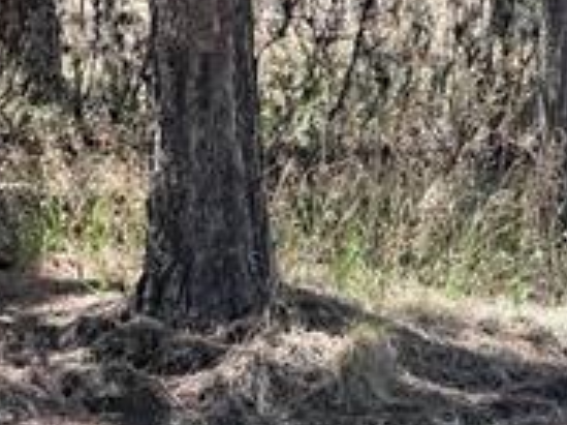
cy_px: 544
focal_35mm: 134
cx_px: 50
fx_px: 2193
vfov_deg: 10.8
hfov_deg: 14.6
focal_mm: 6.76
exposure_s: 1/1727
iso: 80
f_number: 1.78
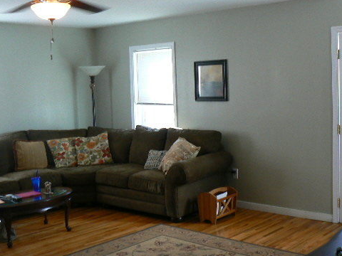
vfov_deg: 30.3
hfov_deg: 39.4
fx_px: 474
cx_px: 212
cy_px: 123
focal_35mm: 48
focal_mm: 6
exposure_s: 1/30
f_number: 2.8
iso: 100
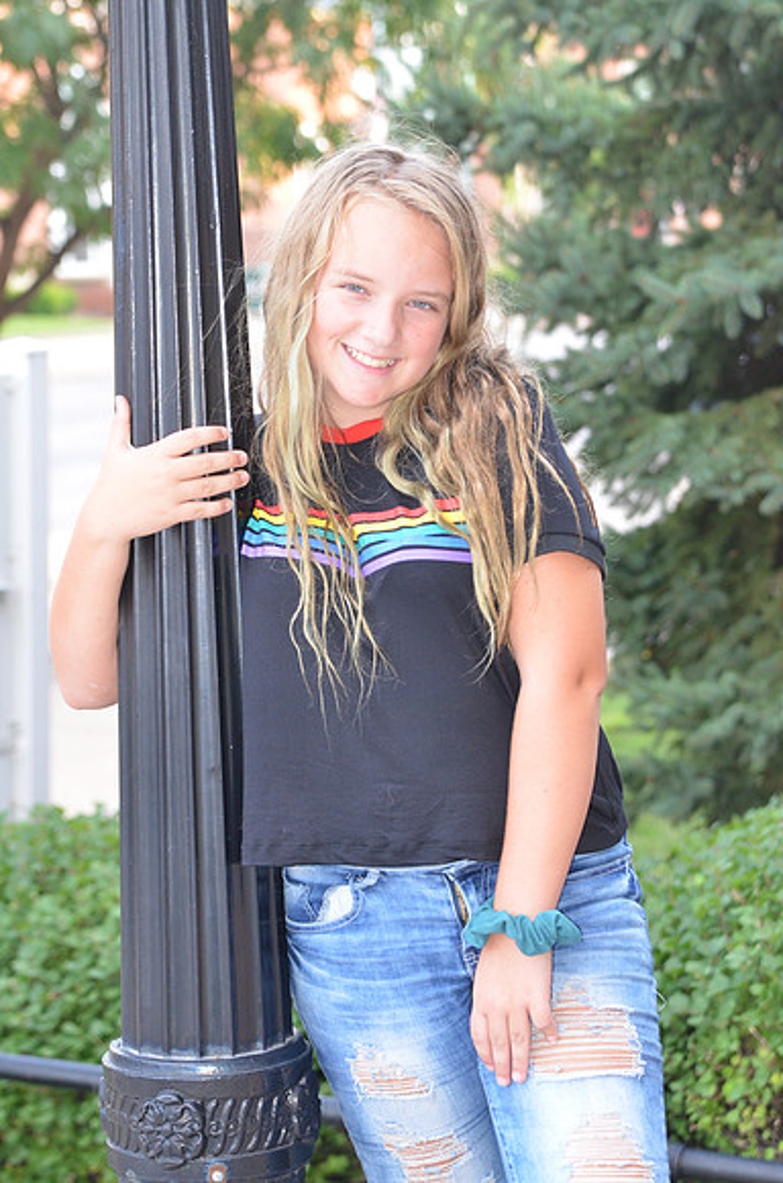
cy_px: 592
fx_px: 3442
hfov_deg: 13.0
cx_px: 392
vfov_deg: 19.5
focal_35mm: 105
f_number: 5
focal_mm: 70
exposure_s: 1/160
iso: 800
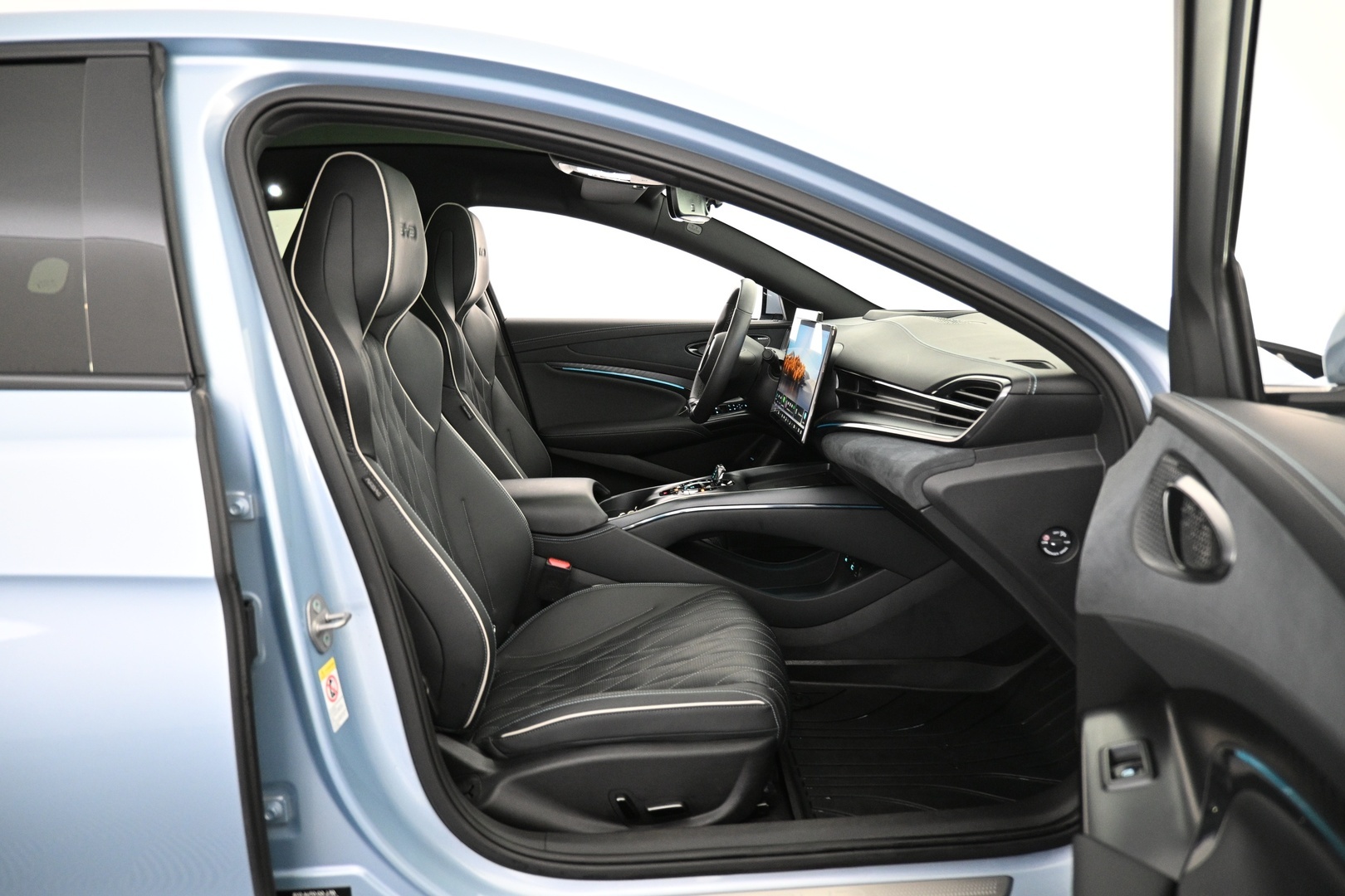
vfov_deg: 53.1
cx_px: 672
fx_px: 897
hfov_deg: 73.7
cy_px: 448
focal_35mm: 24
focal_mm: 16
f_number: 3.5
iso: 1600
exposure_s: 1/20
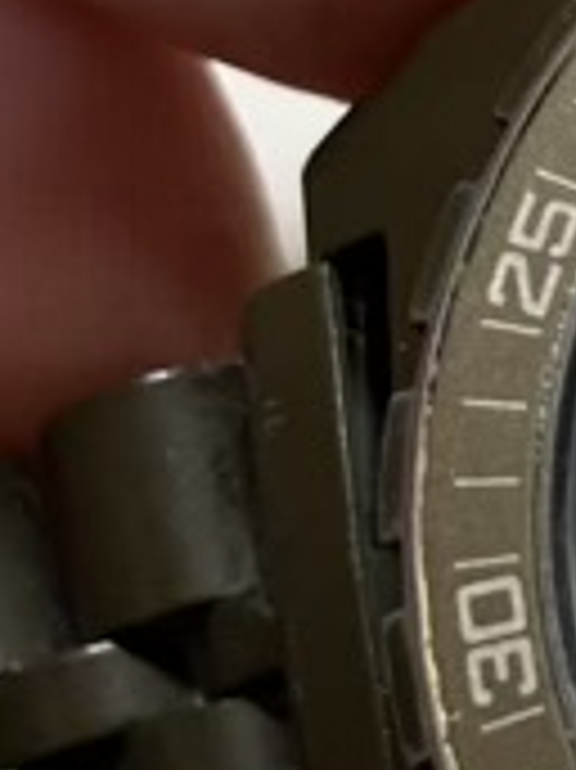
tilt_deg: -56.2
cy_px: 185
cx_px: 1246
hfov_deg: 8.3
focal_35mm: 168
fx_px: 3732
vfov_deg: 11.7
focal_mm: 3.99
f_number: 1.8
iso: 80
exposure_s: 1/120
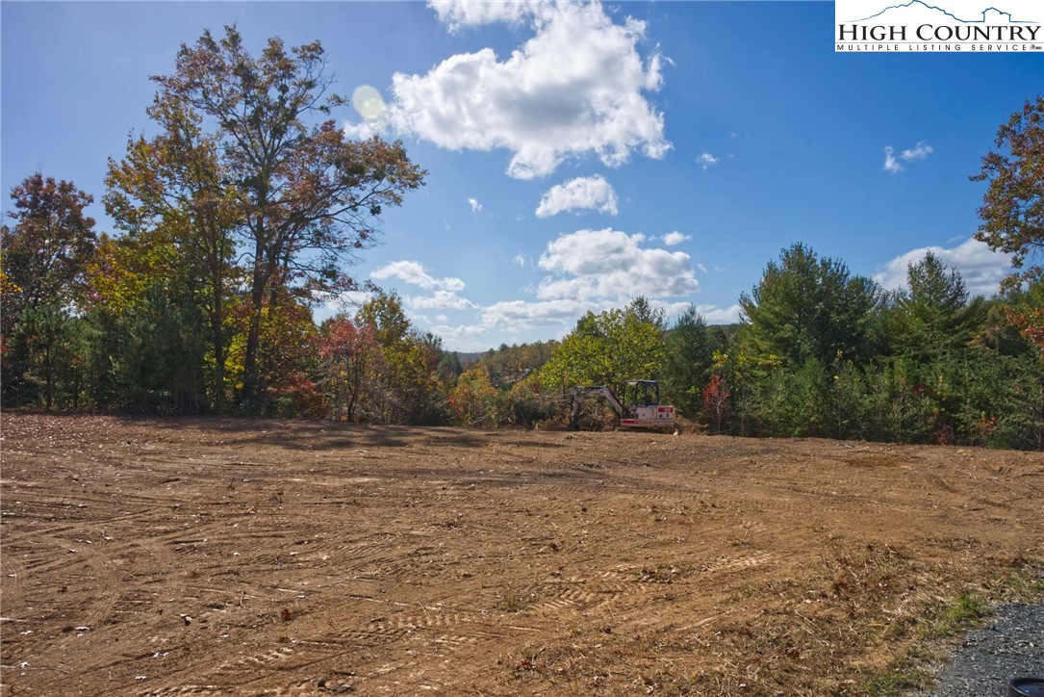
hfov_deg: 65.5
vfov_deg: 46.4
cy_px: 348
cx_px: 522
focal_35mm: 28
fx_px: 812
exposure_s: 1/200
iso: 100
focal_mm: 28
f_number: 11
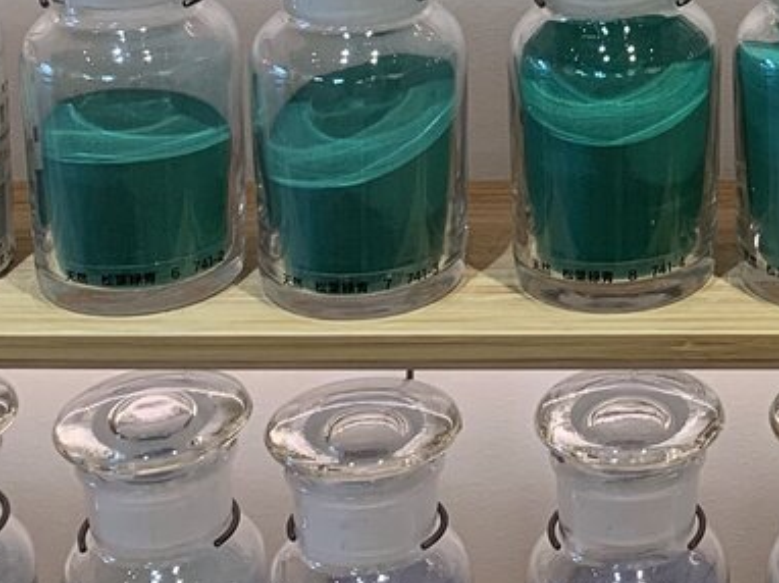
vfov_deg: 12.9
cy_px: -269
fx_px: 2451
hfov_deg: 17.4
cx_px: 867
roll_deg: -0.3
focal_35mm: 109
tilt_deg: -9.9
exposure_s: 1/50
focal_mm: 4.25
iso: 64
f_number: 1.8
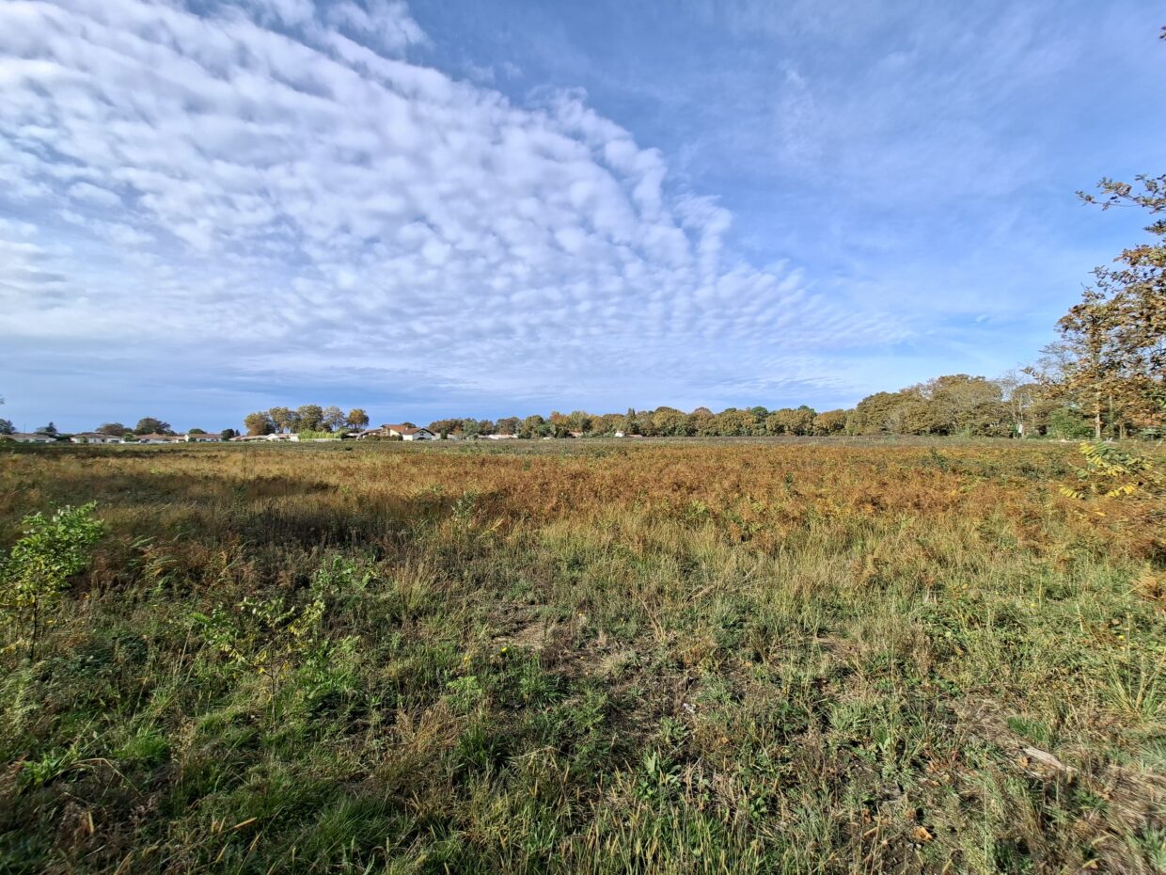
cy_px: 438
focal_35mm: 13
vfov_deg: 89.9
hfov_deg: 106.2
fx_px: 438
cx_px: 583
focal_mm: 1.74
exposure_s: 1/837
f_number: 2.2
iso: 40
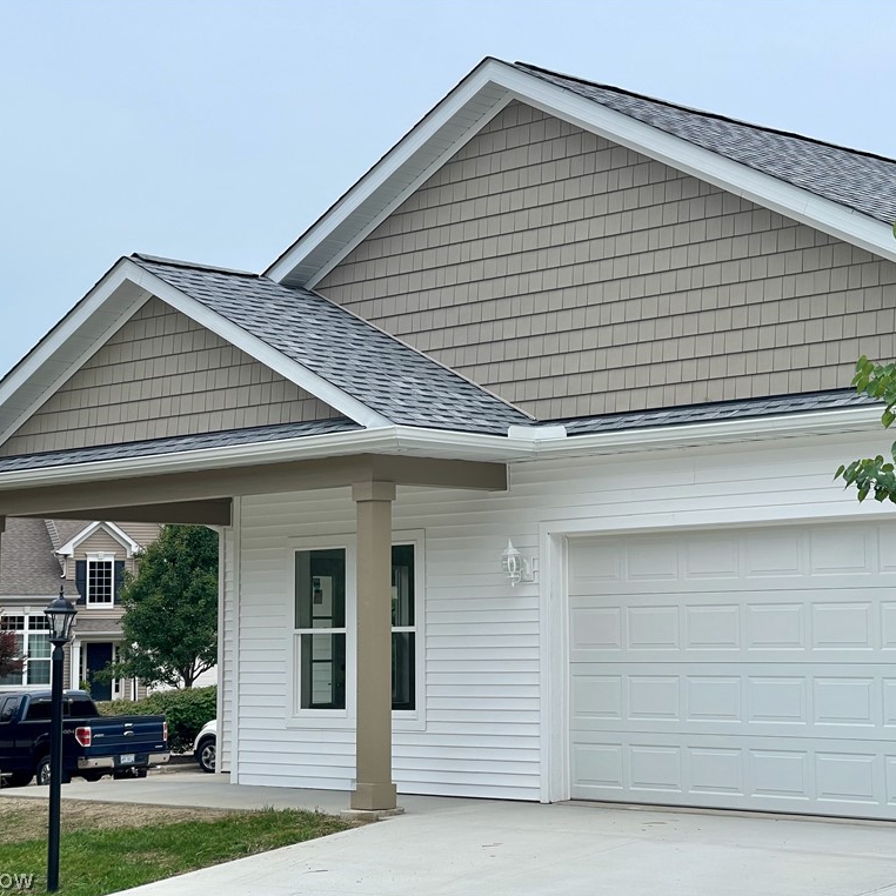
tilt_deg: +6.2
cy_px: 447
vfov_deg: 22.8
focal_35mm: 76
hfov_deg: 22.7
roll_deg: +0.5
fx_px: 2226
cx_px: 514
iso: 20
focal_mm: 7.5
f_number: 2.2
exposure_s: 1/438
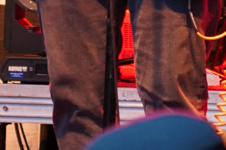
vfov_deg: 2.4
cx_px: 292
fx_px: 3560
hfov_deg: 3.6
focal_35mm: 567
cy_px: -251
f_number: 4
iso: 5000
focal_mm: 105
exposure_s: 1/160
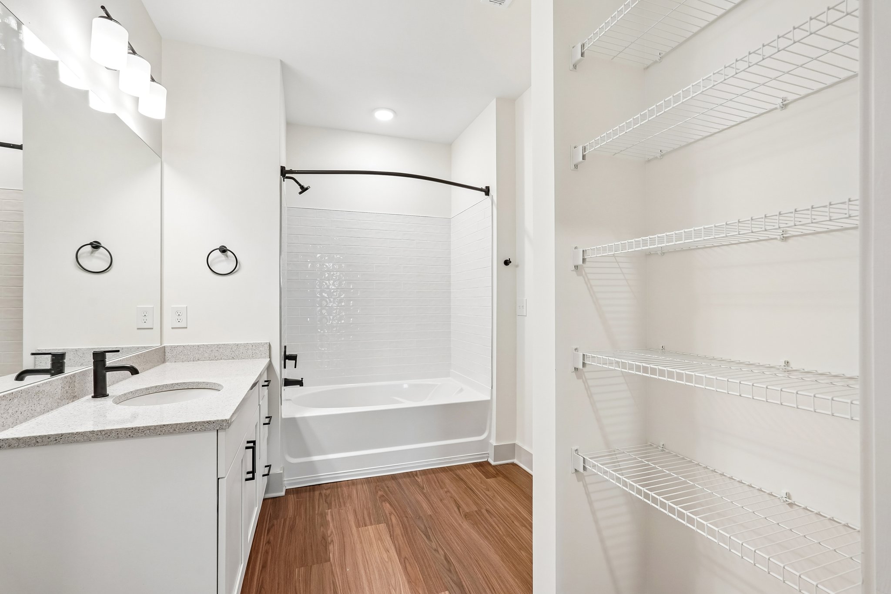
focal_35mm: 16
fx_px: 396
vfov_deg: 73.7
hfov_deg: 96.7
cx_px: 446
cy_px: 297
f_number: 8
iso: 800
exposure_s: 1/30
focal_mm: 16
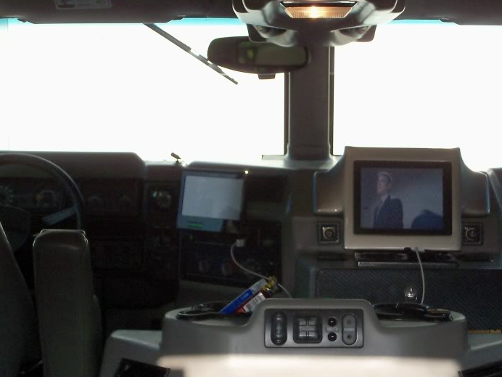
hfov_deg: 25.3
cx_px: 300
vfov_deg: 19.1
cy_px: 224
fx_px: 1117
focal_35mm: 77
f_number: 3.3
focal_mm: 9.3
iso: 80
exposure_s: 1/200
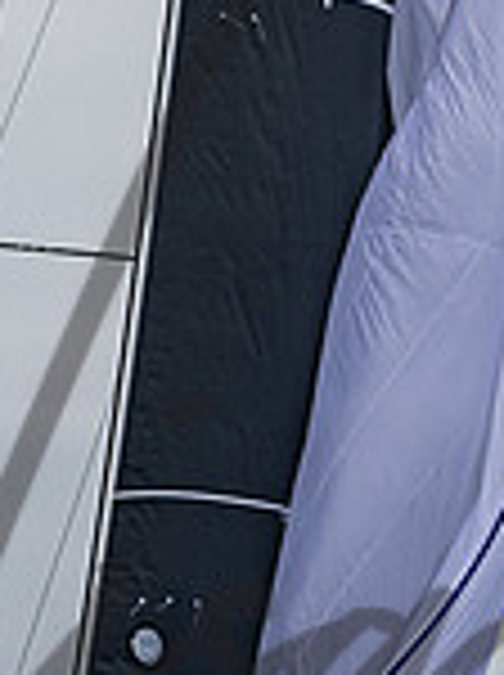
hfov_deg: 3.4
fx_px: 8449
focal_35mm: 434
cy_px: 677
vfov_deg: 4.6
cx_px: 736
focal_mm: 100
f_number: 5.6
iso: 400
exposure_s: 1/6400
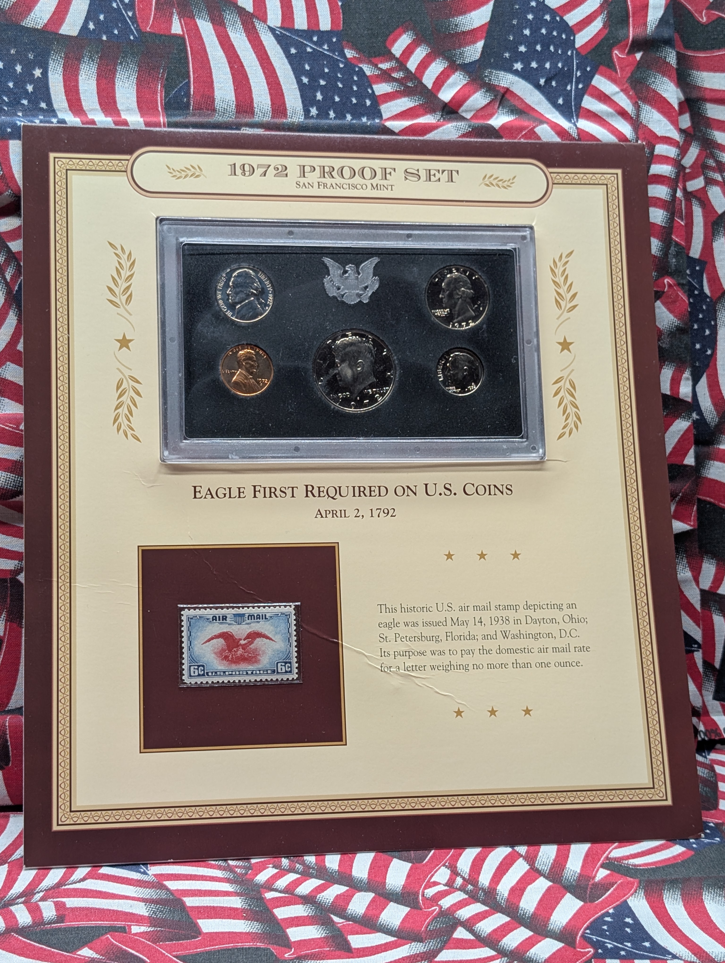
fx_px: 1365
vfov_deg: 38.9
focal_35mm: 49
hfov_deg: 29.7
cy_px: 482
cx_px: 362
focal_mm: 6.9
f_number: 1.68
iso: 21
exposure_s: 1/29
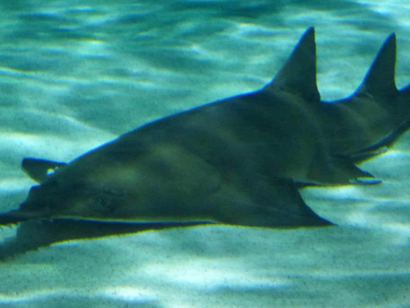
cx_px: 119
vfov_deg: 13.1
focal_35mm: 113
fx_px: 1338
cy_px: 126
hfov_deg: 17.3
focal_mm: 13.11
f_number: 4.4
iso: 1600
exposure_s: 1/20
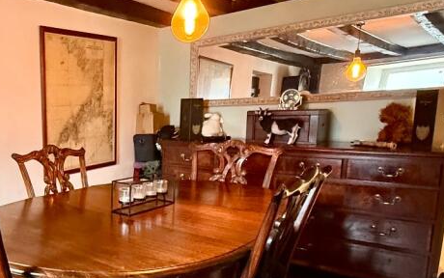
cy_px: 174
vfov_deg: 38.1
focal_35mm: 33
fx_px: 400
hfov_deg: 51.5
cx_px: 46
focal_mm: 2.22
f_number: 2.2
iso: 800
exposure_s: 1/59
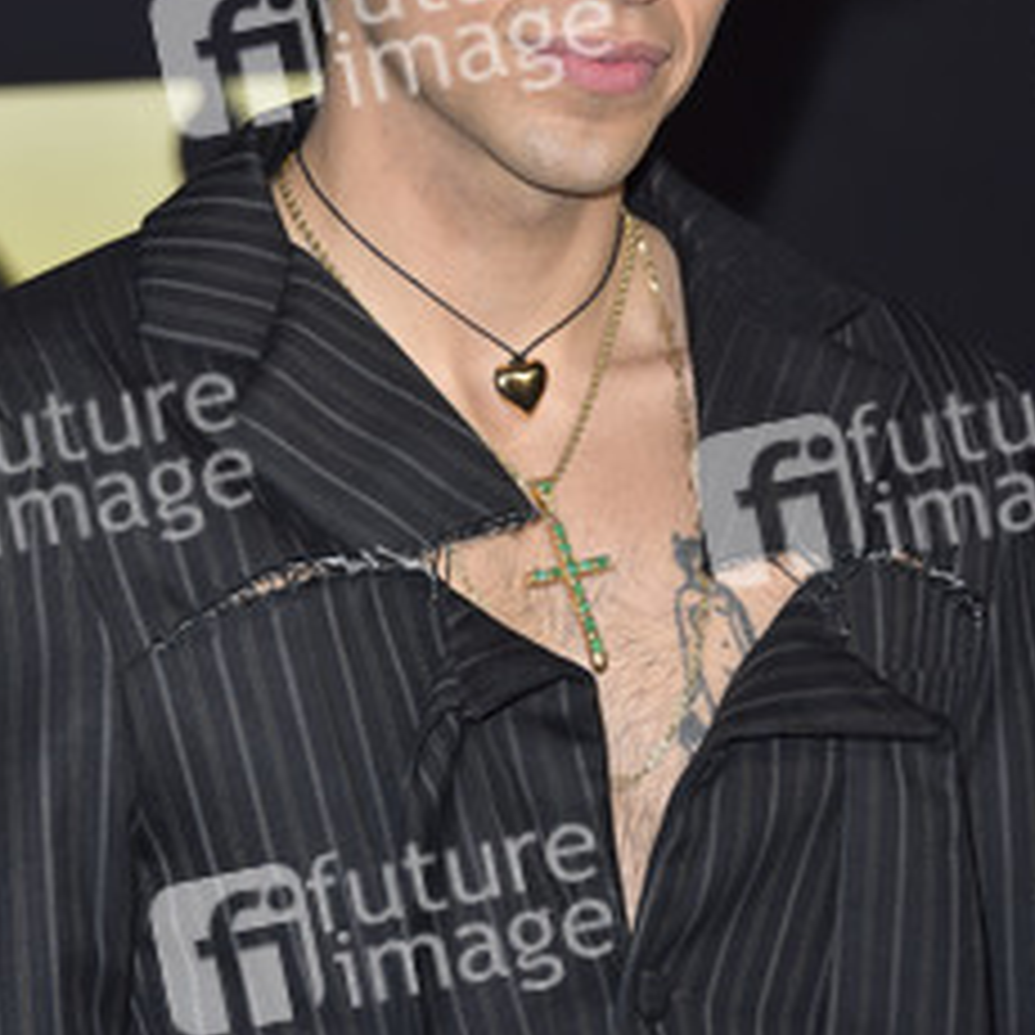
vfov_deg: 7.9
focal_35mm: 222
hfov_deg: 7.9
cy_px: 256
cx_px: 515
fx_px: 7510
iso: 400
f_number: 6.3
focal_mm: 150
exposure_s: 1/250
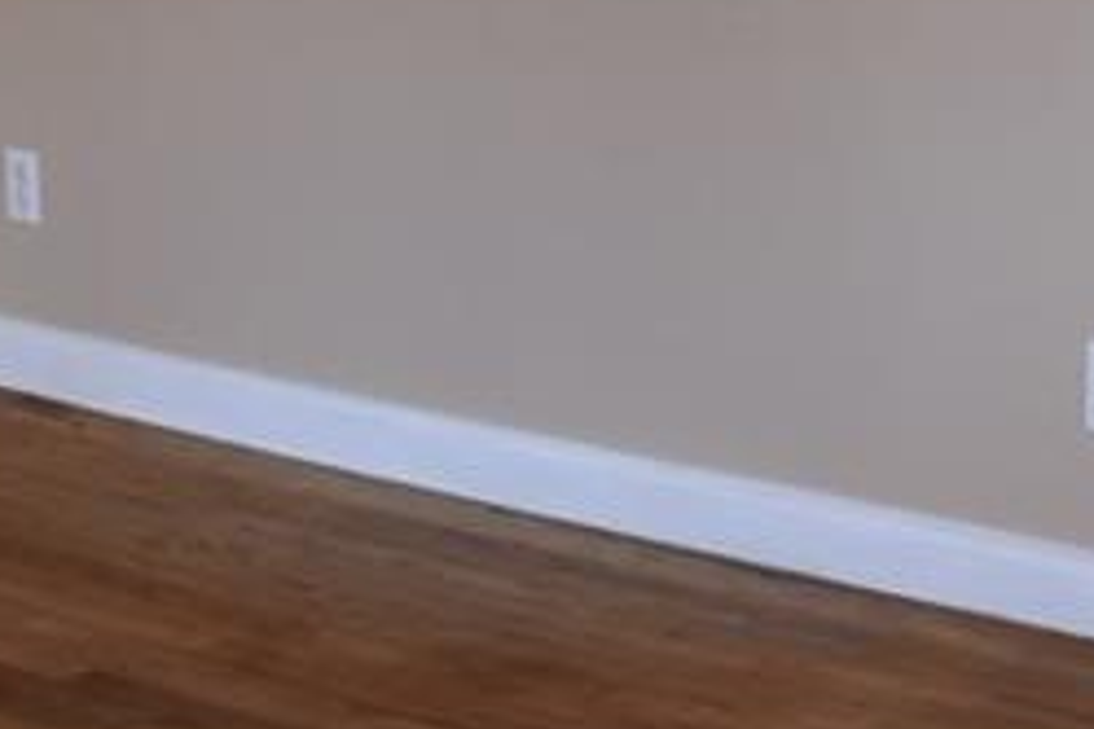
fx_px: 3373
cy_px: -184
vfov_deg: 12.0
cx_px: 655
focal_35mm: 111
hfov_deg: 18.4
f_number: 4.5
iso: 800
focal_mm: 18
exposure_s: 1/80
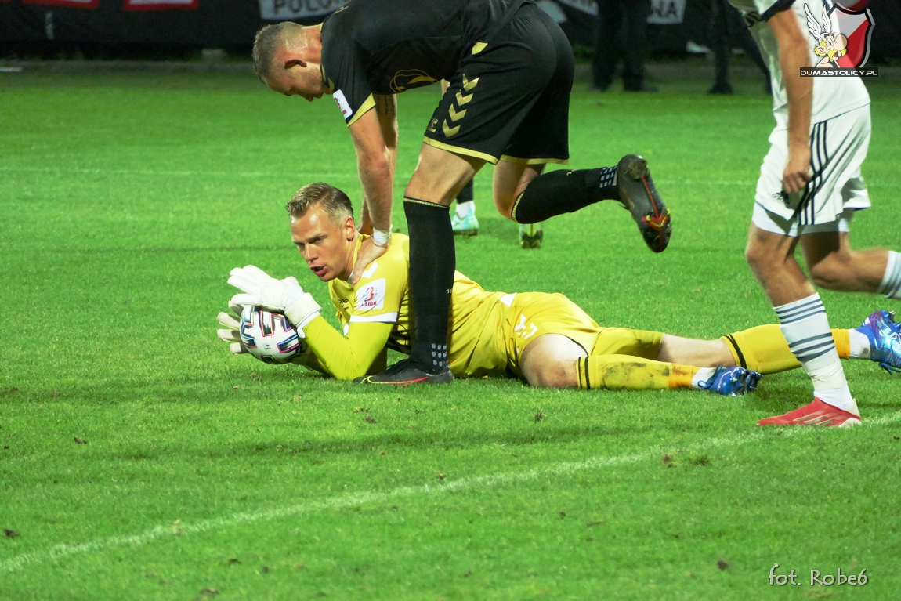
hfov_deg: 5.2
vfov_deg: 3.4
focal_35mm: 400
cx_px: 450
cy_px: 300
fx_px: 10012
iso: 3200
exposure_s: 1/500
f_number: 4
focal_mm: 146
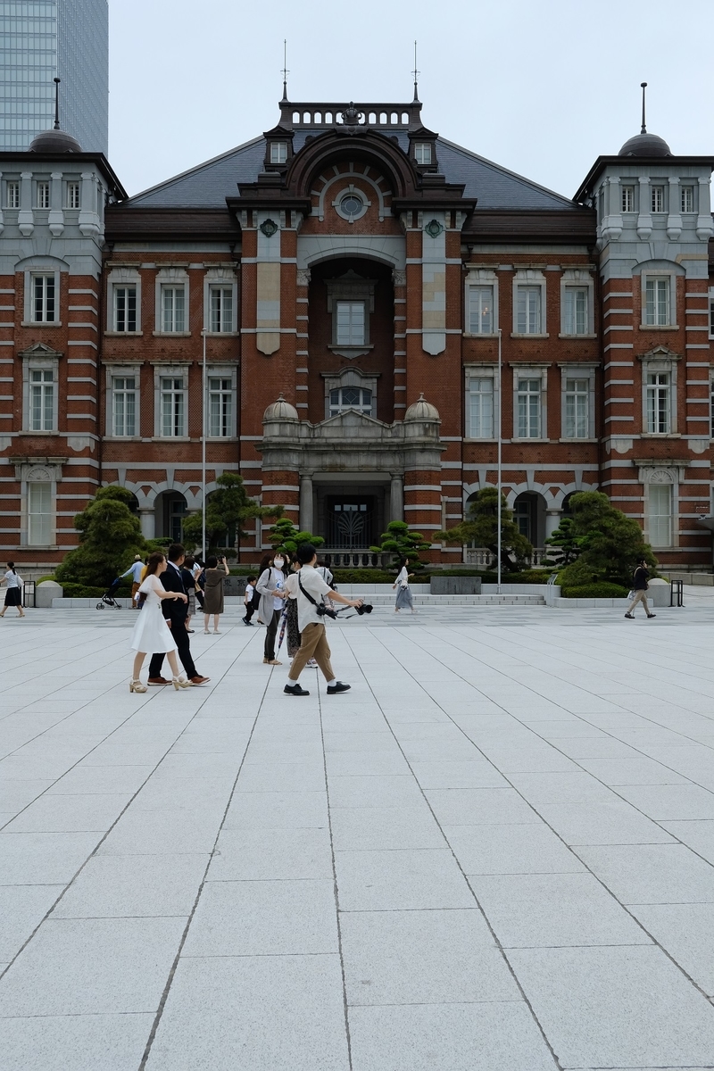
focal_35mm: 35
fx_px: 1041
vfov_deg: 54.4
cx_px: 357
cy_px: 536
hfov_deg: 37.9
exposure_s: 1/250
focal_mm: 23
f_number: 8
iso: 400
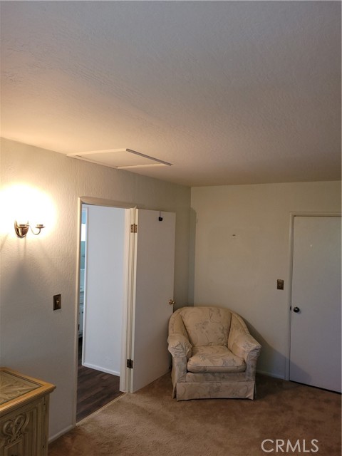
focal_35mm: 26
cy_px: 228
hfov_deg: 53.1
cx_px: 171
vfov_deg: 67.3
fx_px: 343
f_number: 1.8
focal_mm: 5.4
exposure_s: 1/24
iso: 100
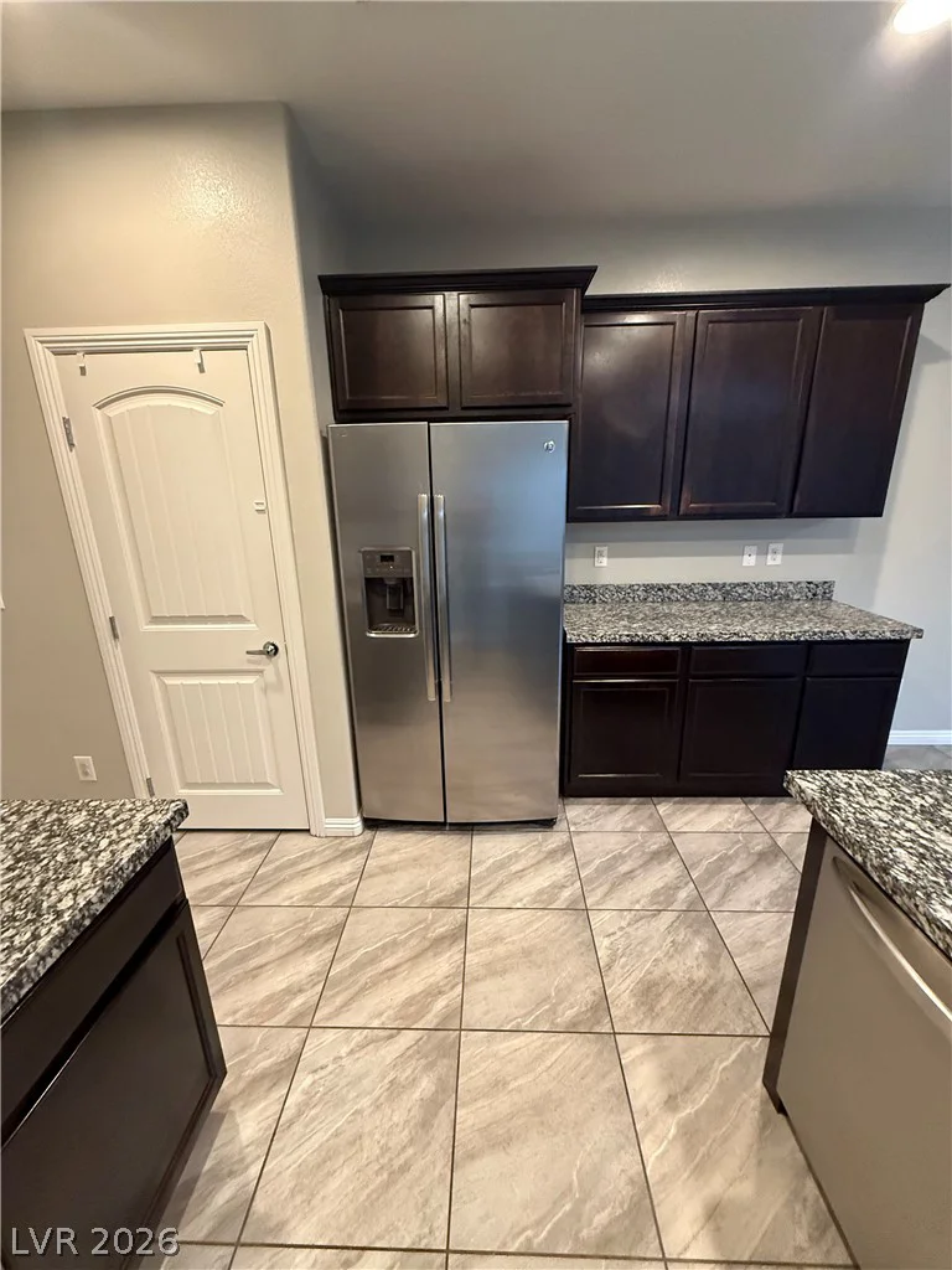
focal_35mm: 14
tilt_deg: -15.8
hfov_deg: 85.7
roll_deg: +1.4
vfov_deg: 102.1
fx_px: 513
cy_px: 635
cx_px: 476
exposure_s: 1/60
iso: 800
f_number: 2.2
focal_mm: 2.22
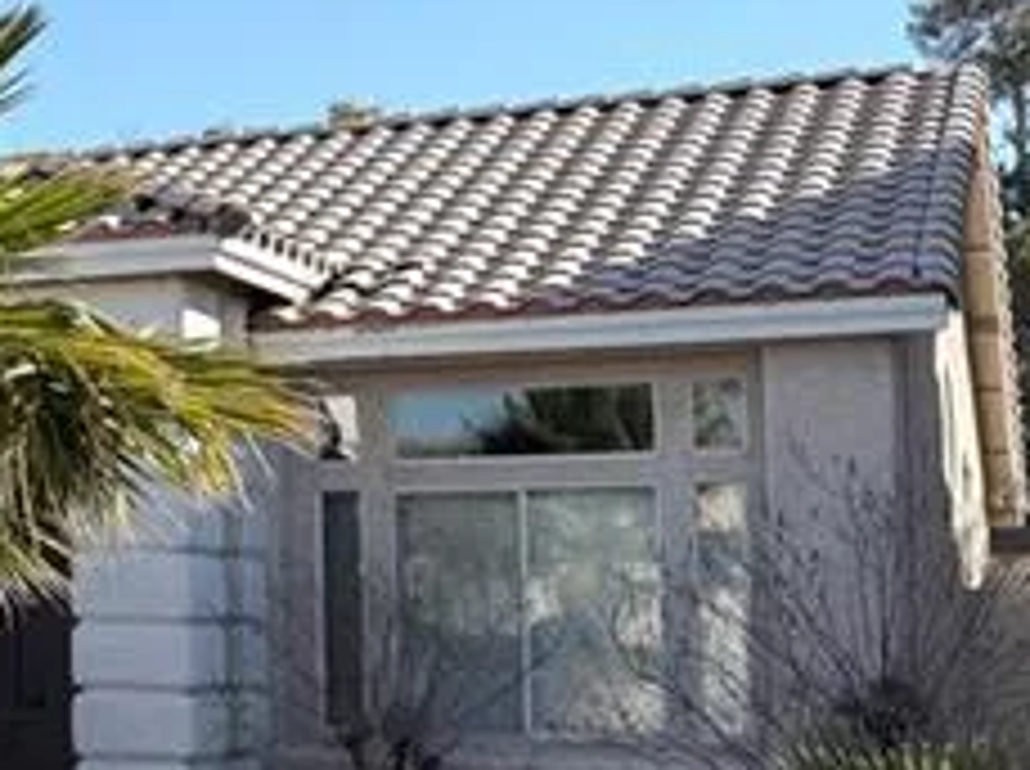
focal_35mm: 84
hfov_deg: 20.7
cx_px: -405
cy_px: 437
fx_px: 2495
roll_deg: -0.2
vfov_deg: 17.5
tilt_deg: +3.8
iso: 80
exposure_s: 1/4167
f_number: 1.78
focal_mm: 6.76
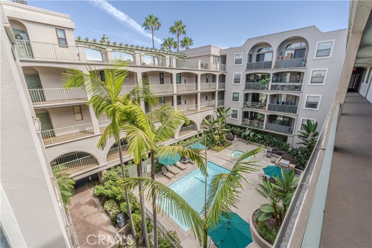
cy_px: 124
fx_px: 145
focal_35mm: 14
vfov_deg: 81.2
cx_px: 186
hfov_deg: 104.2
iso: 800
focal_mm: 14
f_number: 16
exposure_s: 1/200
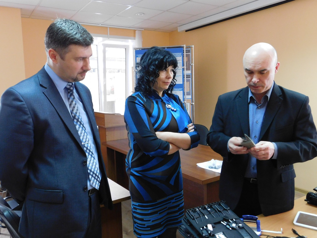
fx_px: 275
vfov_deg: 46.8
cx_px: 158
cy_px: 119
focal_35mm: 30
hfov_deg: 60.0
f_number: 3.2
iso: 400
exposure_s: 1/20
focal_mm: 5.3
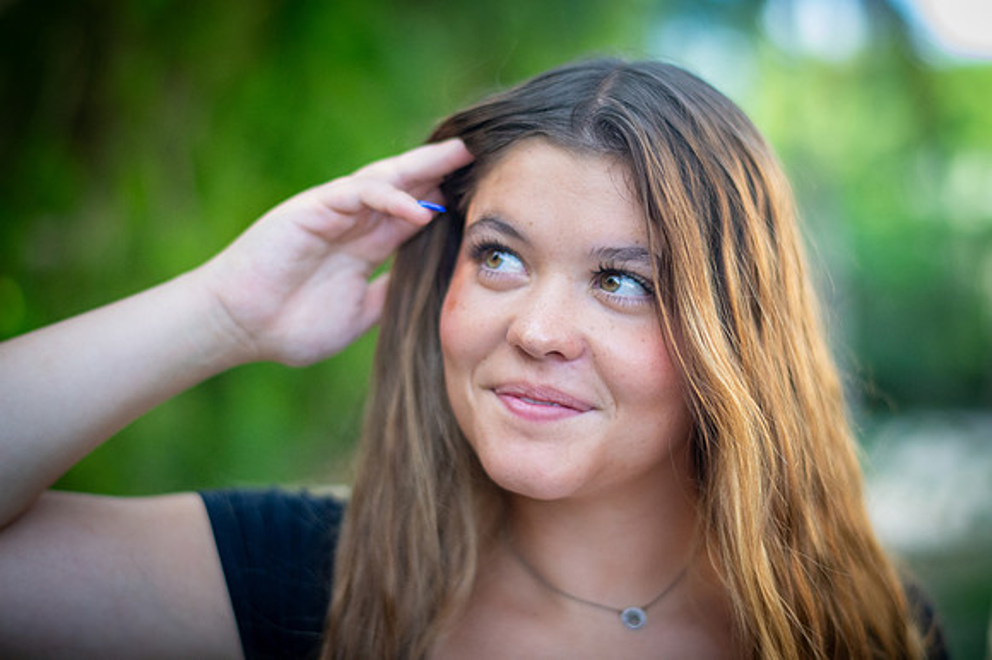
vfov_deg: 20.7
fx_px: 1807
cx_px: 561
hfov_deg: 30.7
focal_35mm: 66
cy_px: 287
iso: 2000
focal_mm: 58
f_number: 1.8
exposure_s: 1/1600
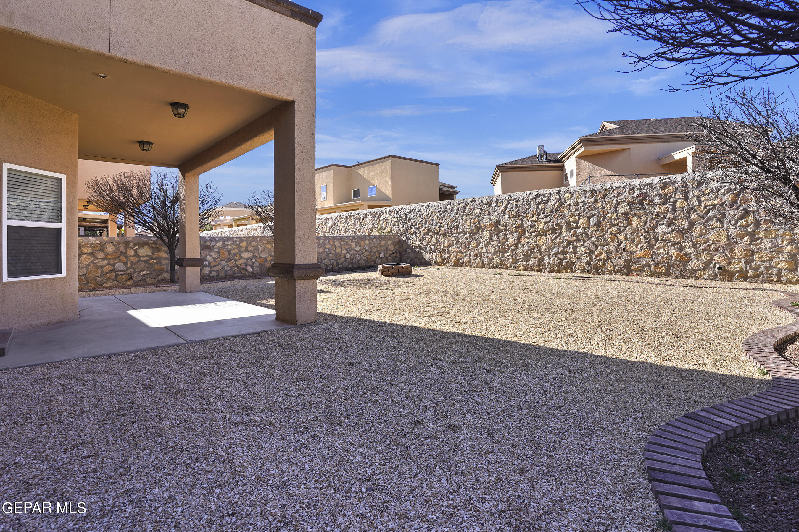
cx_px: 400
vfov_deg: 70.4
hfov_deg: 93.3
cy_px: 266
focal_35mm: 17
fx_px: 377
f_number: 8
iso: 125
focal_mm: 17
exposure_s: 1/50
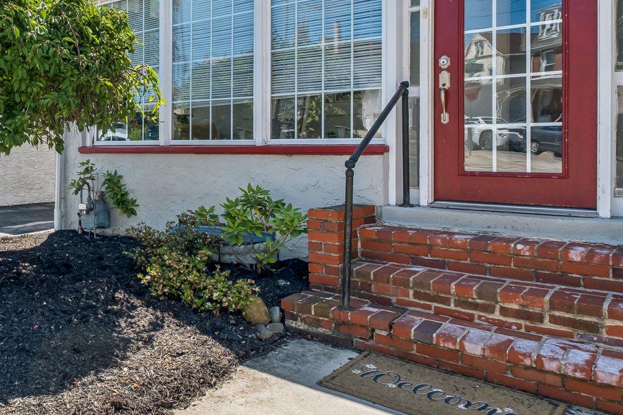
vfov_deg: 40.7
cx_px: 108
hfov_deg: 53.9
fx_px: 554
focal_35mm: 32
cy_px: 143
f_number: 8
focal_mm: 10
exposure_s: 1/280
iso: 250
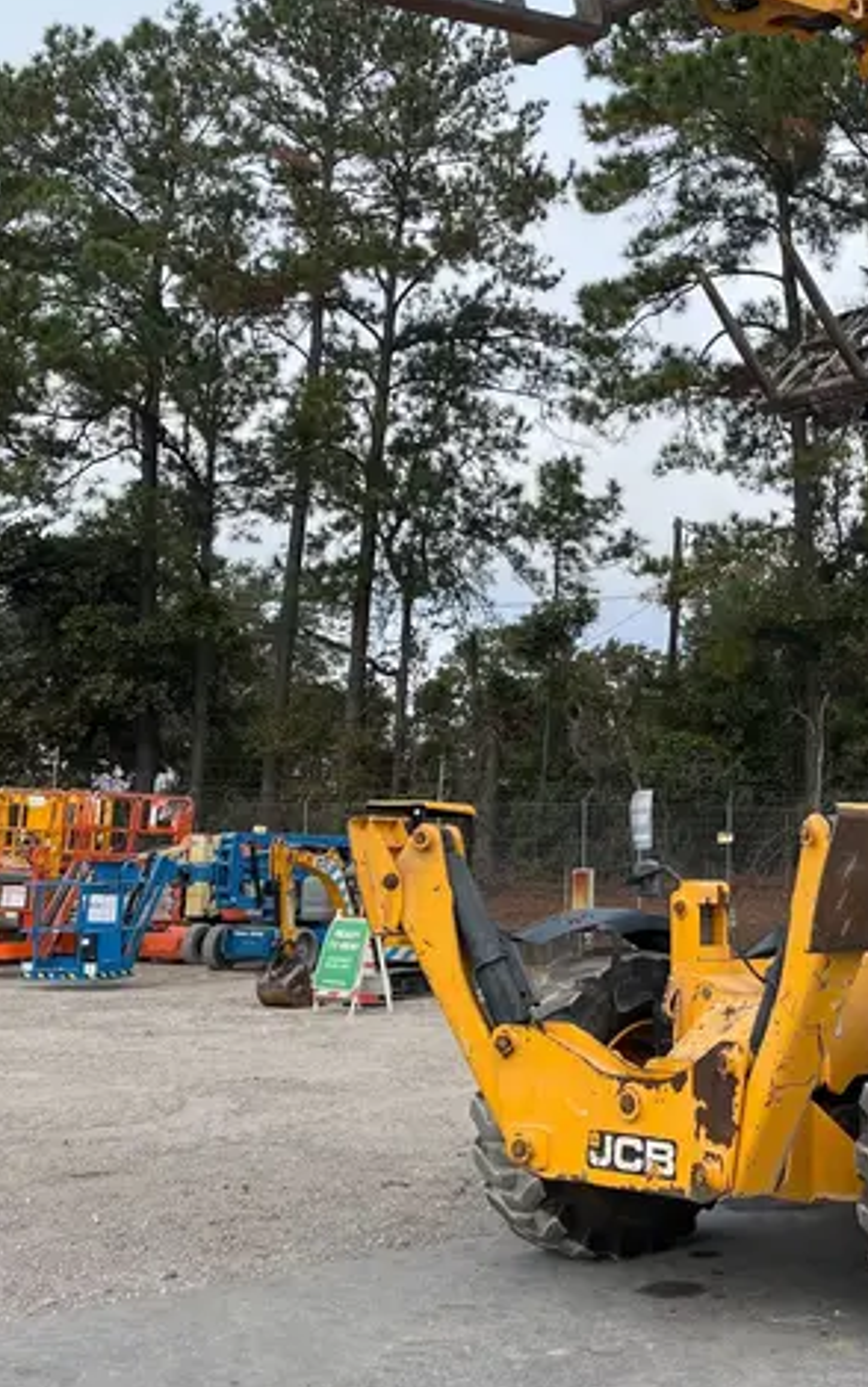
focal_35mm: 43
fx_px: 1627
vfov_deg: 46.1
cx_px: 791
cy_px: 609
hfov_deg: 28.6
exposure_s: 1/891
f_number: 1.6
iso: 50
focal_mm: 5.1
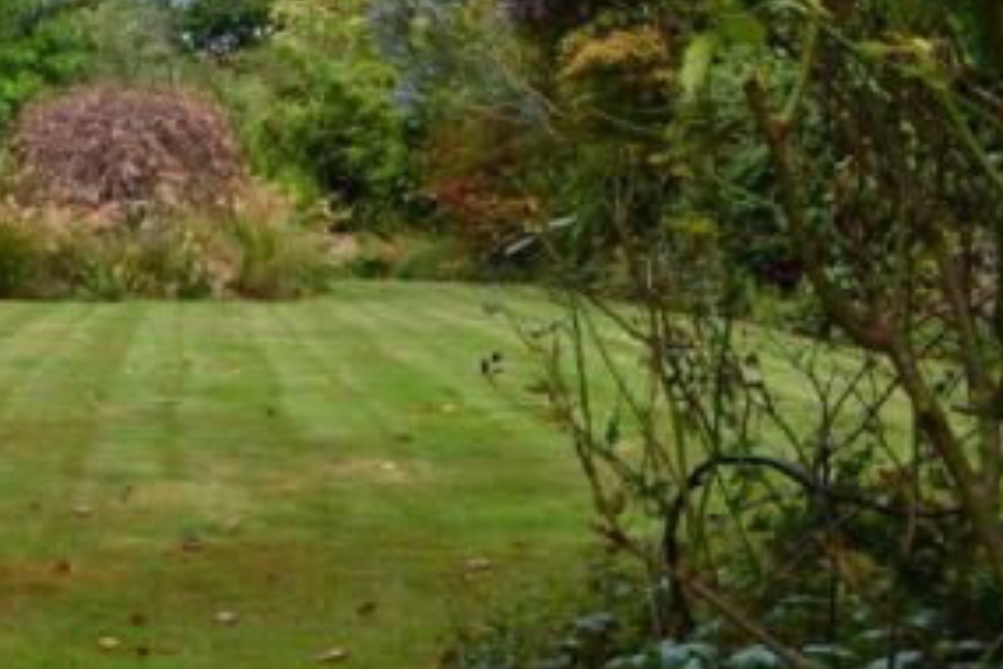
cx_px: -72
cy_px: 100
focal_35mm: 62
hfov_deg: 29.5
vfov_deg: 21.5
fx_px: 1727
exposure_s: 1/160
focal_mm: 18
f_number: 9
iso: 400
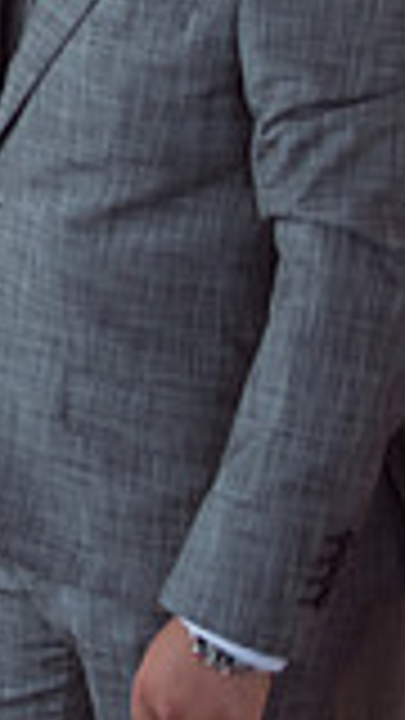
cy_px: -44
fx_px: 2367
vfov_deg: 16.8
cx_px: -711
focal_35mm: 124
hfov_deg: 8.5
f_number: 2.8
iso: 250
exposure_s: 1/800
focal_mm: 29
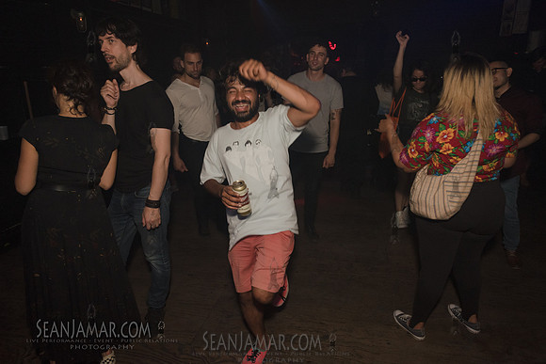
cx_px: 273
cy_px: 182
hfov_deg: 73.7
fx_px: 364
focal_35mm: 24
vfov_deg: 53.2
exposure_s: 1/250
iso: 2000
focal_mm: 24
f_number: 4
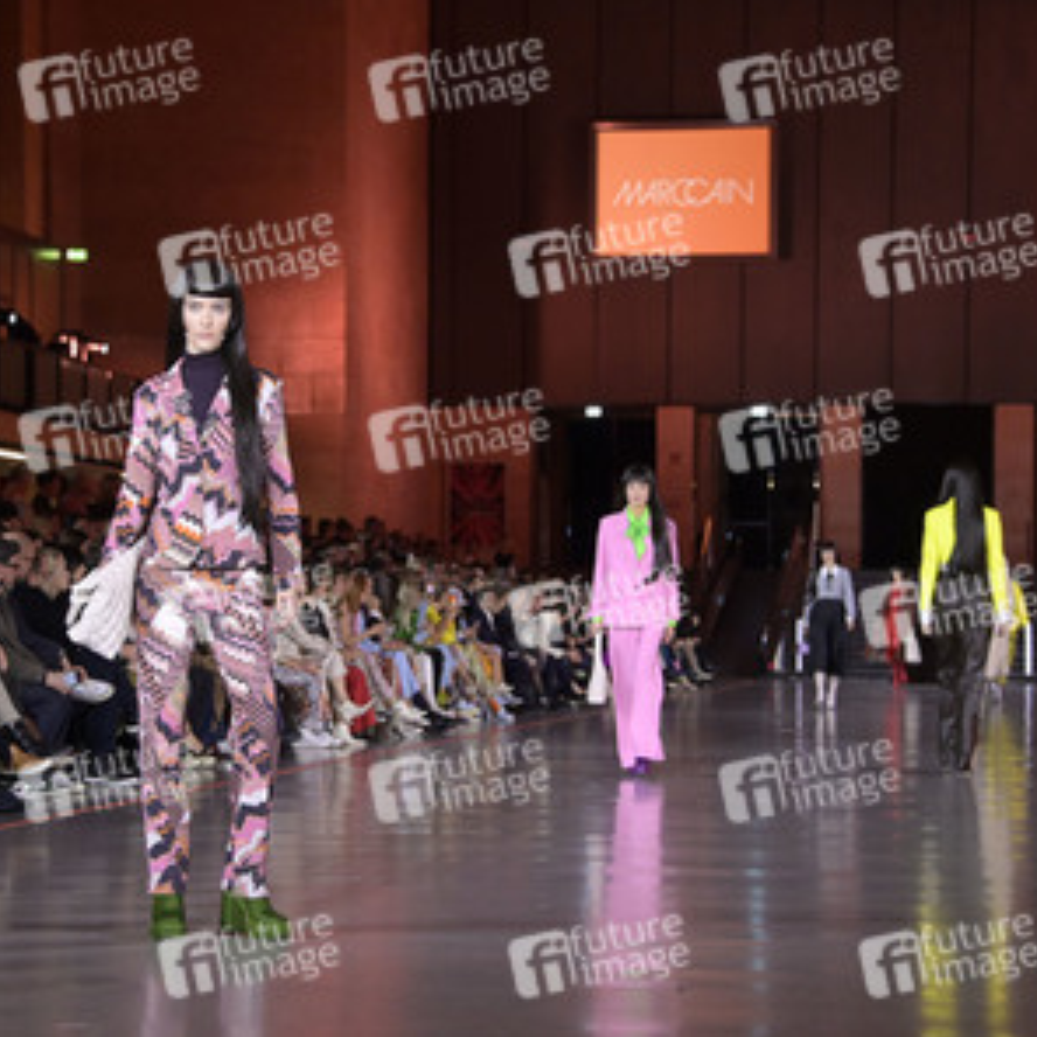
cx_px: 506
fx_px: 3728
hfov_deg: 15.8
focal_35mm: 110
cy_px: 518
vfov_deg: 15.8
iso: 8000
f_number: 5.6
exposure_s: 1/200
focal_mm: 85
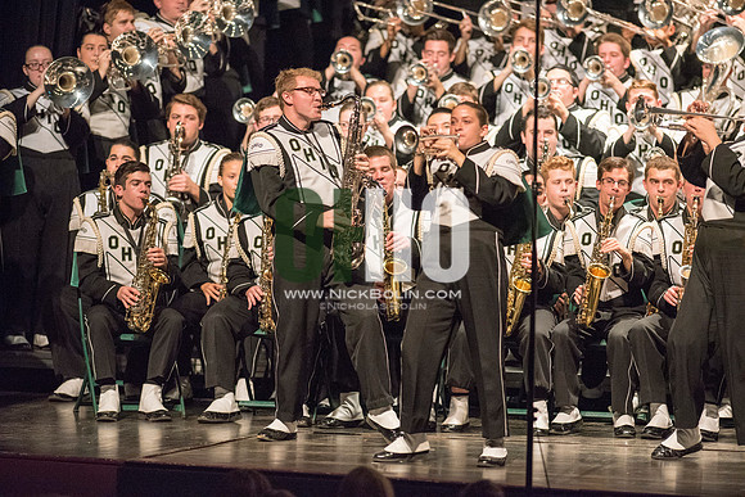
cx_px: 372
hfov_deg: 6.9
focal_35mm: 300
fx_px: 6209
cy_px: 248
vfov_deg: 4.6
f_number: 2.8
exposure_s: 1/500
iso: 4000
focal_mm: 300
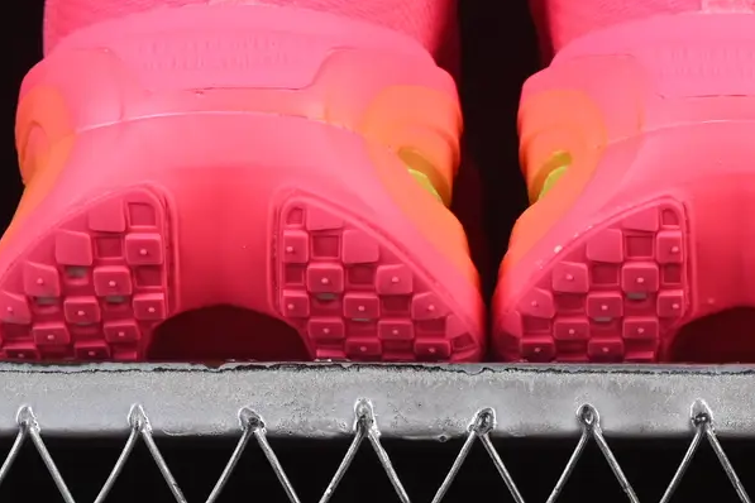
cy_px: -56
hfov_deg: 10.2
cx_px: 478
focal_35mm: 201
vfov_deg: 6.8
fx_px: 4215
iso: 160
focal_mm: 50
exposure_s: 1/80
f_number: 8
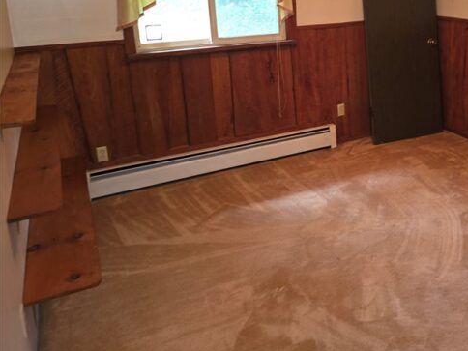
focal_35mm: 38
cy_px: 72
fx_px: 514
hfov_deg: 46.0
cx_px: 385
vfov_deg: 36.5
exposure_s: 1/12
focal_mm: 6.3
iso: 160
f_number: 1.7
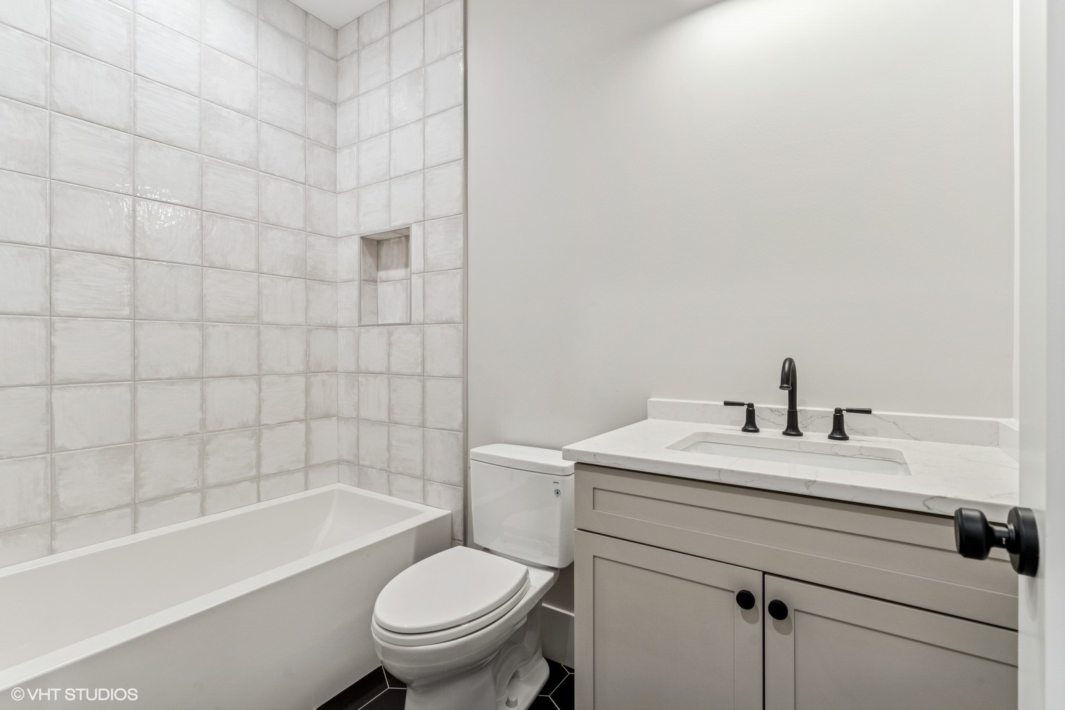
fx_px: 473
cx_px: 532
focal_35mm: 16
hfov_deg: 96.7
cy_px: 355
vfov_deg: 73.7
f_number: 8
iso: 320
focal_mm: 16
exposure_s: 1/15
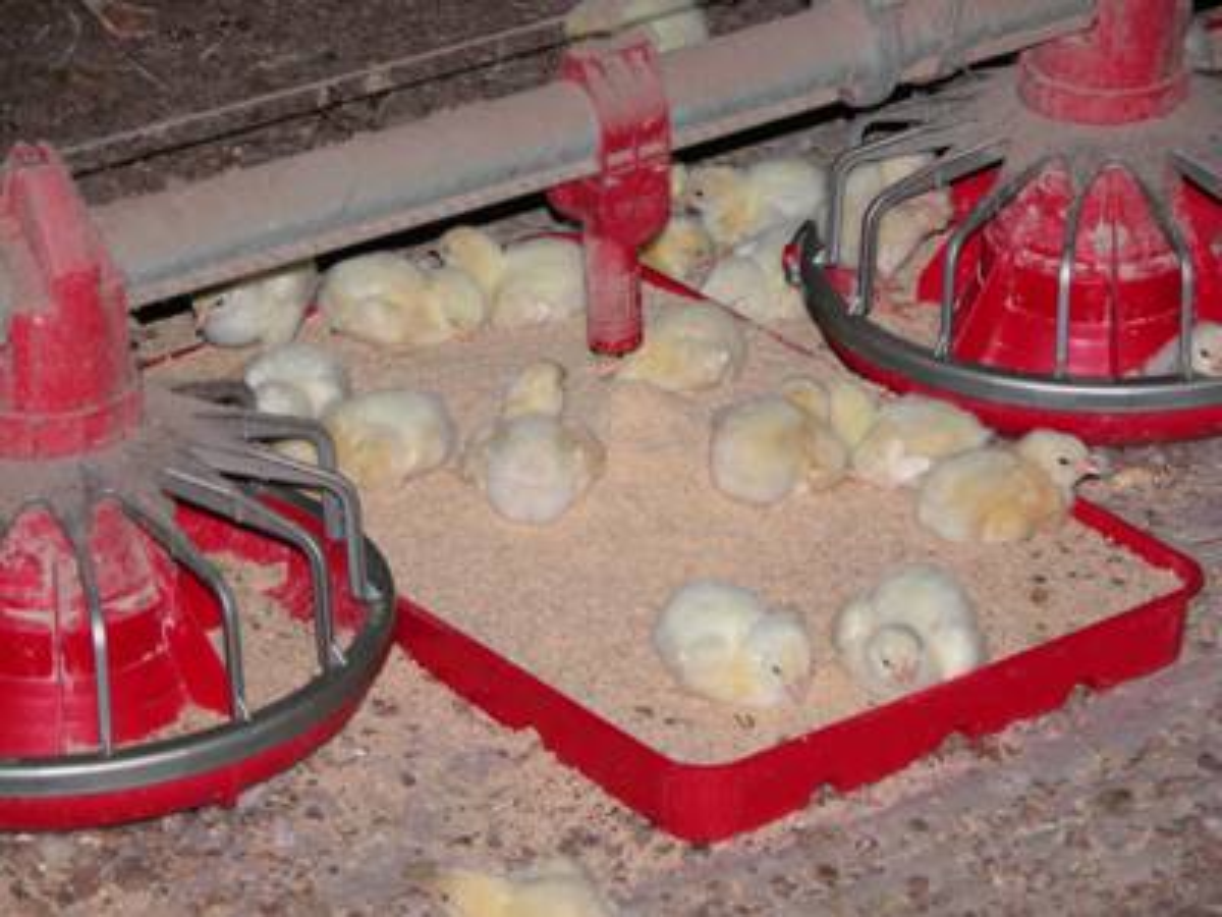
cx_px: 611
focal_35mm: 161
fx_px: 5684
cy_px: 458
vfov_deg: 9.2
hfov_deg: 12.3
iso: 200
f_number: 3.9
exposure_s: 1/125
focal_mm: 41.1
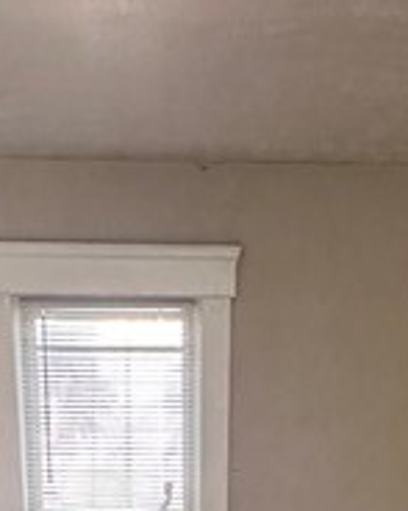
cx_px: 225
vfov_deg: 19.9
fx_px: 1148
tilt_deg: -19.4
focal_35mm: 76
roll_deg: -1.0
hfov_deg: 20.1
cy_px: 861
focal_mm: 2.22
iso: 320
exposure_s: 1/64
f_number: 2.2
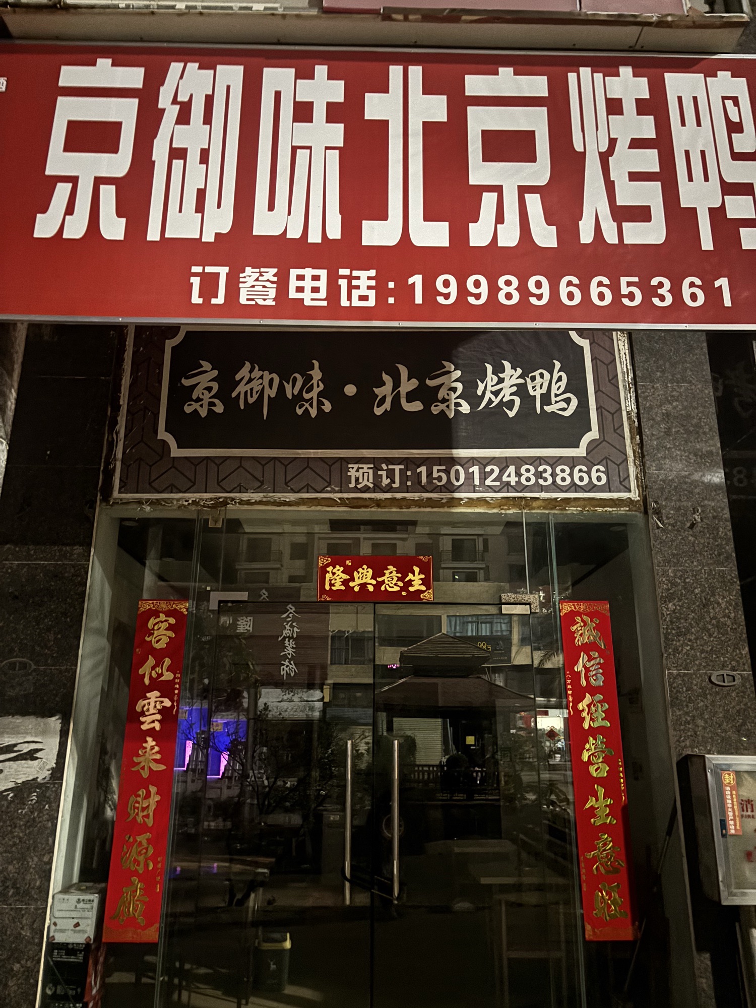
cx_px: 378
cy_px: 504
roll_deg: -0.9
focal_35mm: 26
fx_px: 757
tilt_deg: +17.2
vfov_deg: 67.3
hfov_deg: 53.1
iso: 1250
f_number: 1.6
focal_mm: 5.96
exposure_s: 1/9
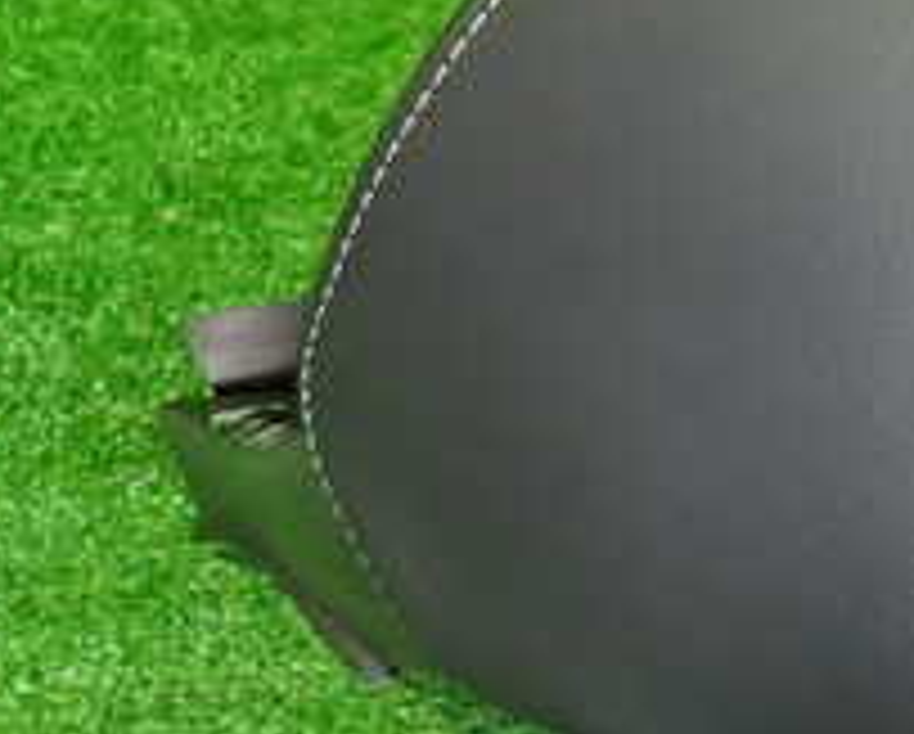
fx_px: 1950
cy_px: 347
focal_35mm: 72
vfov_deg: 21.3
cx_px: 928
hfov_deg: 25.0
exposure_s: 1/30
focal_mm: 4.5
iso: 500
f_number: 2
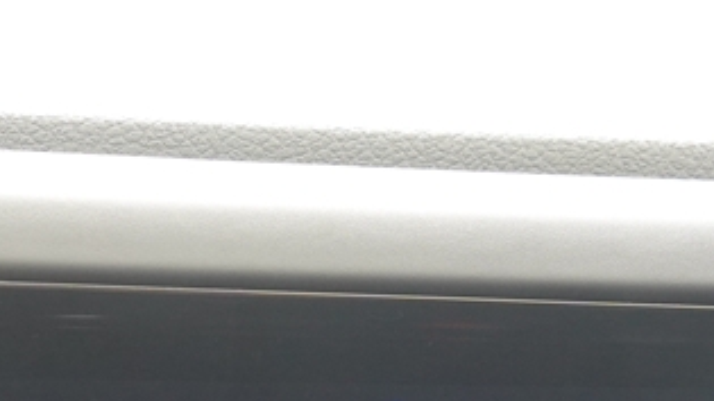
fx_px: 3969
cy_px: 676
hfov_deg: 10.3
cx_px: 254
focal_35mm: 210
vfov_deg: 5.7
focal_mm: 41
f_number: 4
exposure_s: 1/80
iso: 800
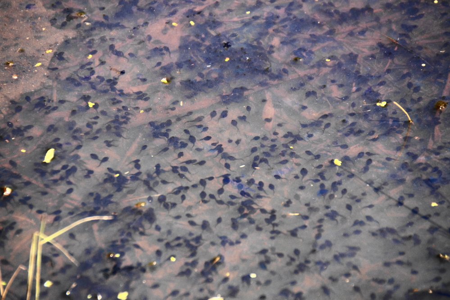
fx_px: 4687
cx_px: 225
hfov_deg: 5.5
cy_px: 150
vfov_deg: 3.7
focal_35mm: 375
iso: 640
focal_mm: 250
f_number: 6.3
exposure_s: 1/400
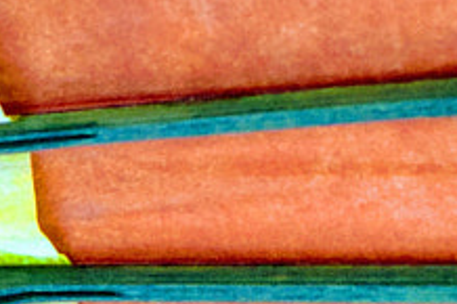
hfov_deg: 7.8
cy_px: 681
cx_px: -2
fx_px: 3349
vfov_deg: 5.1
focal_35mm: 264
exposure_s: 1/60
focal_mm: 24
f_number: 4
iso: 2200
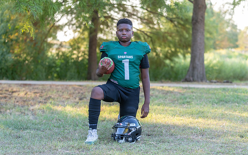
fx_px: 599
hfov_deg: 23.4
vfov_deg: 14.8
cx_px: 124
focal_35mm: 88
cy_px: 77
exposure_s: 1/320
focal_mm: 79
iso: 320
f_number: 2.8
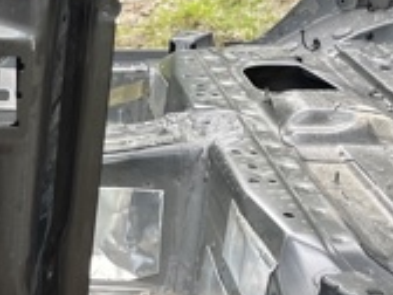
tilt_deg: -23.6
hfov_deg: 19.9
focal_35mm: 95
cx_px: -19
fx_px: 1079
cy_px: 190
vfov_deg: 15.5
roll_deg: +0.4
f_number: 1.6
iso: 32
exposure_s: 1/308
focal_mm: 5.1
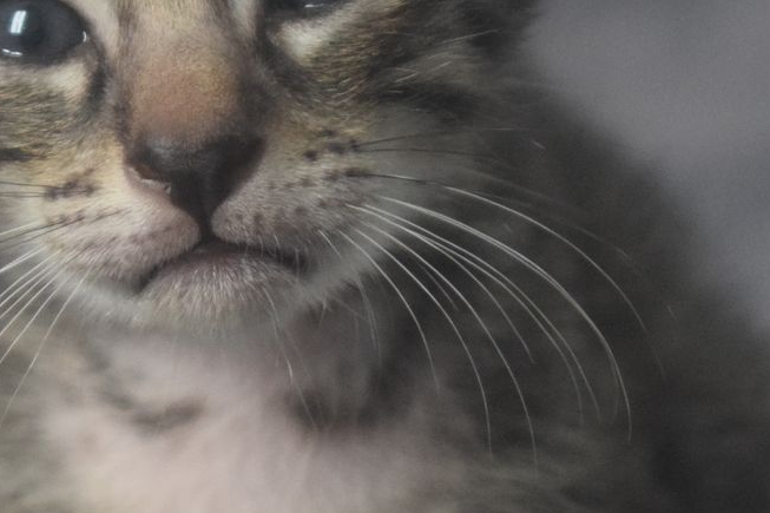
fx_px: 5400
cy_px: 275
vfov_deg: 5.4
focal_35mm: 253
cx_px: 426
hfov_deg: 8.2
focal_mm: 55
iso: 2800
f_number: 5.6
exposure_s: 1/60
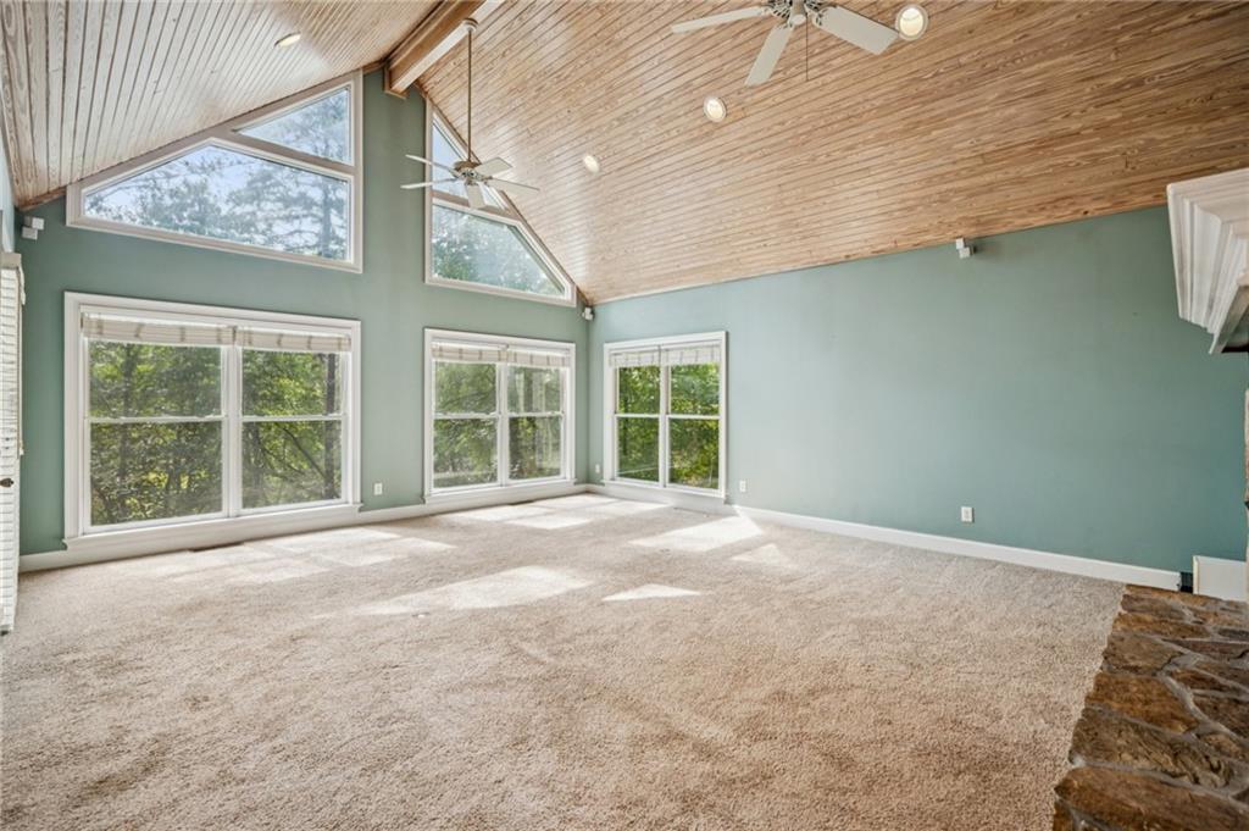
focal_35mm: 16
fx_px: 555
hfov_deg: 96.8
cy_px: 416
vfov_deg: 73.7
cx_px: 624
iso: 400
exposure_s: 1/160
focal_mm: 16
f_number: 5.6
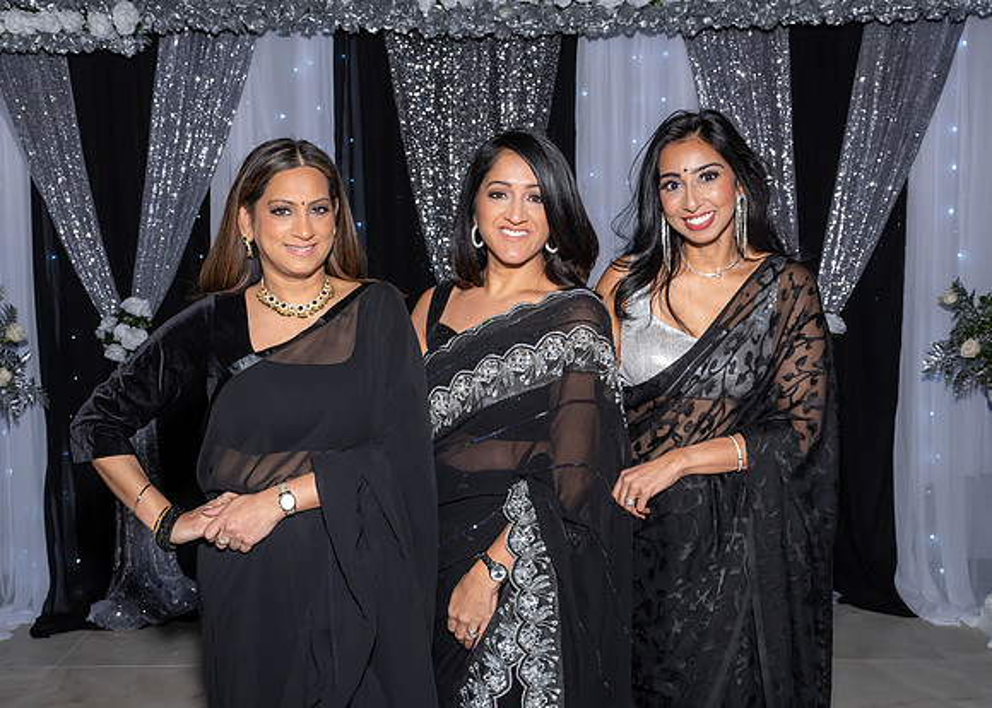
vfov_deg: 37.5
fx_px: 1043
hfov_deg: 50.9
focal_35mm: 37
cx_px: 506
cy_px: 339
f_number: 8
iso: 800
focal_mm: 22
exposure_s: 1/250
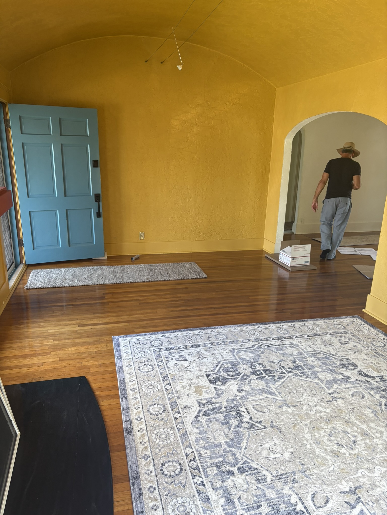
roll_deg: +0.2
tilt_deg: -12.9
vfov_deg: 67.3
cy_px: 258
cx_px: 194
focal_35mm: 26
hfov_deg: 53.1
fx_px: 388
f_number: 1.6
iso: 125
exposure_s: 1/92
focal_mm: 5.96
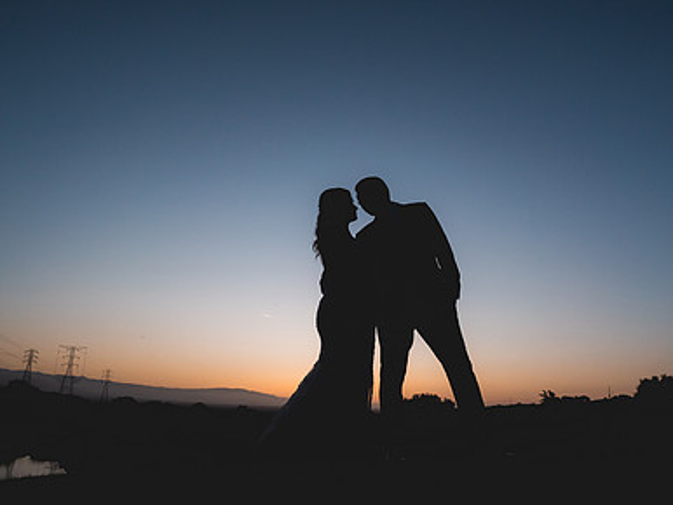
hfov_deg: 66.8
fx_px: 506
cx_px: 394
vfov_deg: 53.1
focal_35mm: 26
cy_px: 267
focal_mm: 18
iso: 1250
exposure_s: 1/5000
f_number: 2.8
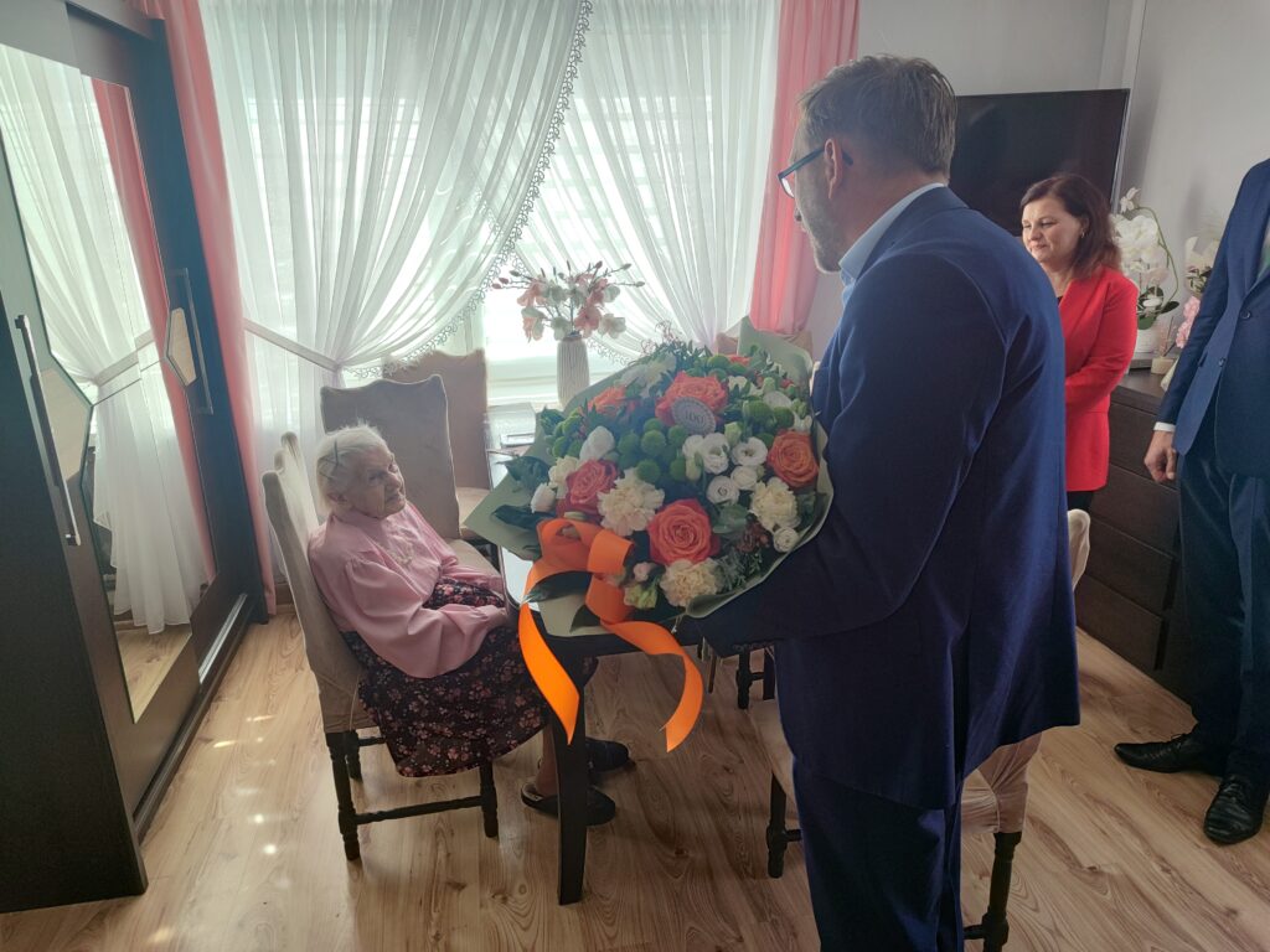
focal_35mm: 25
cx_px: 635
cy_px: 476
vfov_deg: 54.9
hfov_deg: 69.4
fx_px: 917
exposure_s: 1/50
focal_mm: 5.95
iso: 53
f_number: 1.89
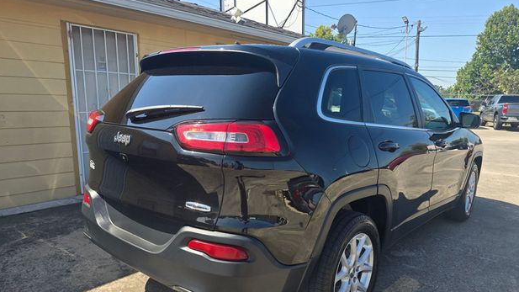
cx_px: 264
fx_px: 358
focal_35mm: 26
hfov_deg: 71.9
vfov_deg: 44.2
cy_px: 171
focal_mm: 6.3
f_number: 1.7
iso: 12
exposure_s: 1/371
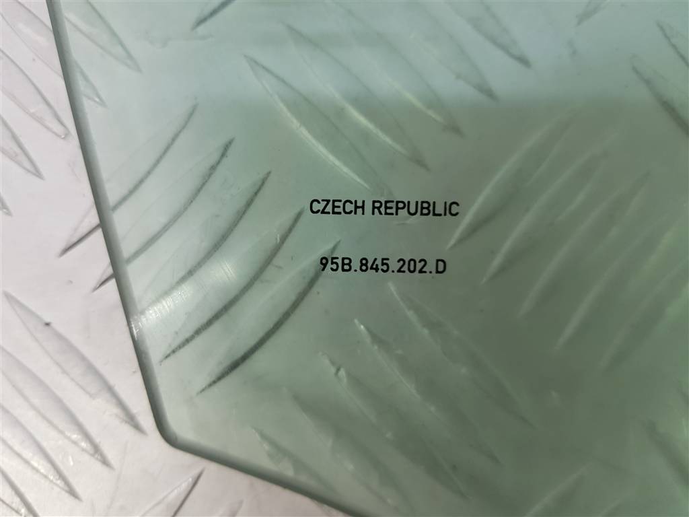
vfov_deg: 53.1
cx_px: 344
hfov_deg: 67.3
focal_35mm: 26
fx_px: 518
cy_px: 258
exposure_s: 1/100
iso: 80
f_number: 1.7
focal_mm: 4.2
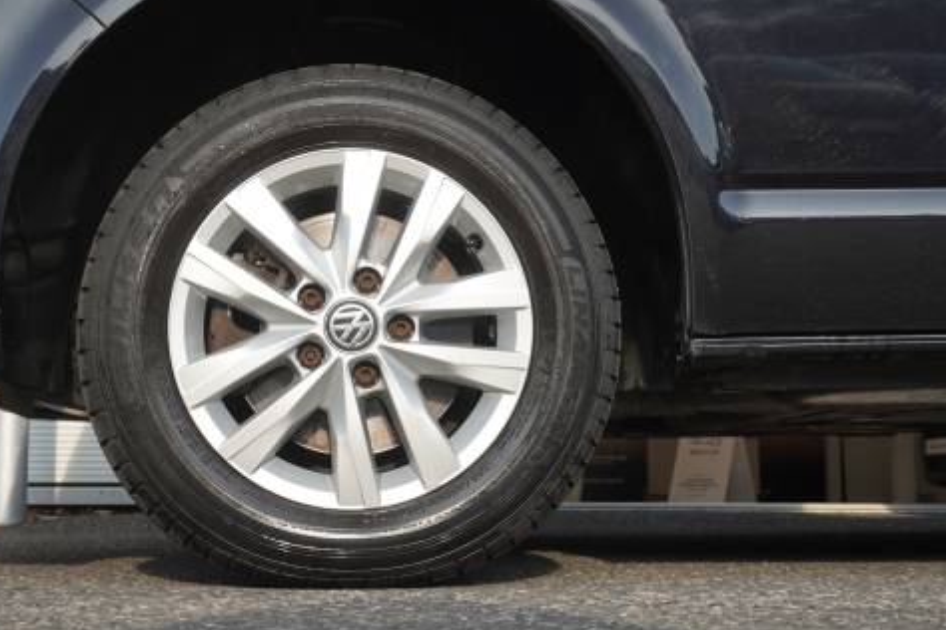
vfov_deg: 23.1
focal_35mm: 59
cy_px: 313
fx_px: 1542
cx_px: 387
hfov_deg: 34.0
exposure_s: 1/125
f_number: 6.7
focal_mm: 29
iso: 100
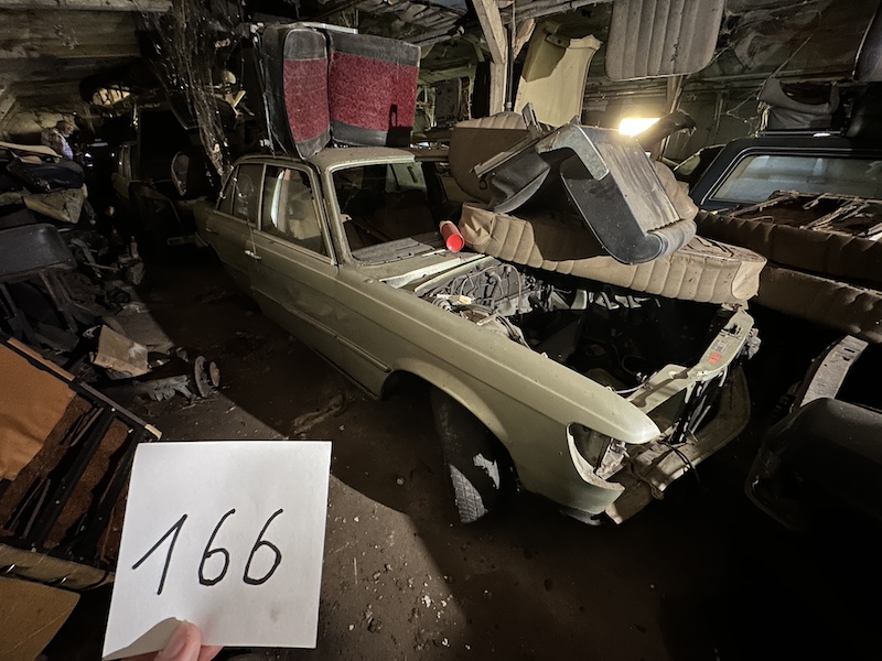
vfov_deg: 85.7
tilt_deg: -28.3
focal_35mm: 14
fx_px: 357
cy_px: 330
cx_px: 441
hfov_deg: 102.1
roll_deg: -0.4
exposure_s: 1/13
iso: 1000
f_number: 2.2
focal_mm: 2.22
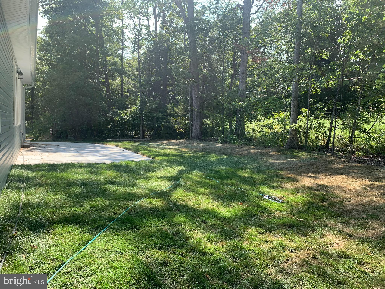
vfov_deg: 53.1
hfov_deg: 67.3
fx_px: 289
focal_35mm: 26
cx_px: 192
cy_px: 144
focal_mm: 4.25
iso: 25
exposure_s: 1/570
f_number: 1.8
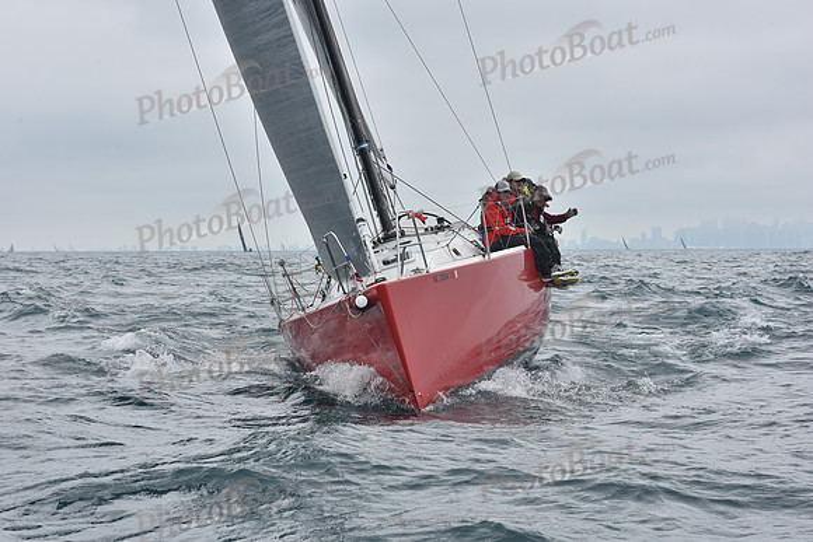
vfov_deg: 14.9
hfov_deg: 22.1
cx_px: 406
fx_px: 2078
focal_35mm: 92
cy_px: 271
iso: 250
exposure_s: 1/800
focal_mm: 92
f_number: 10
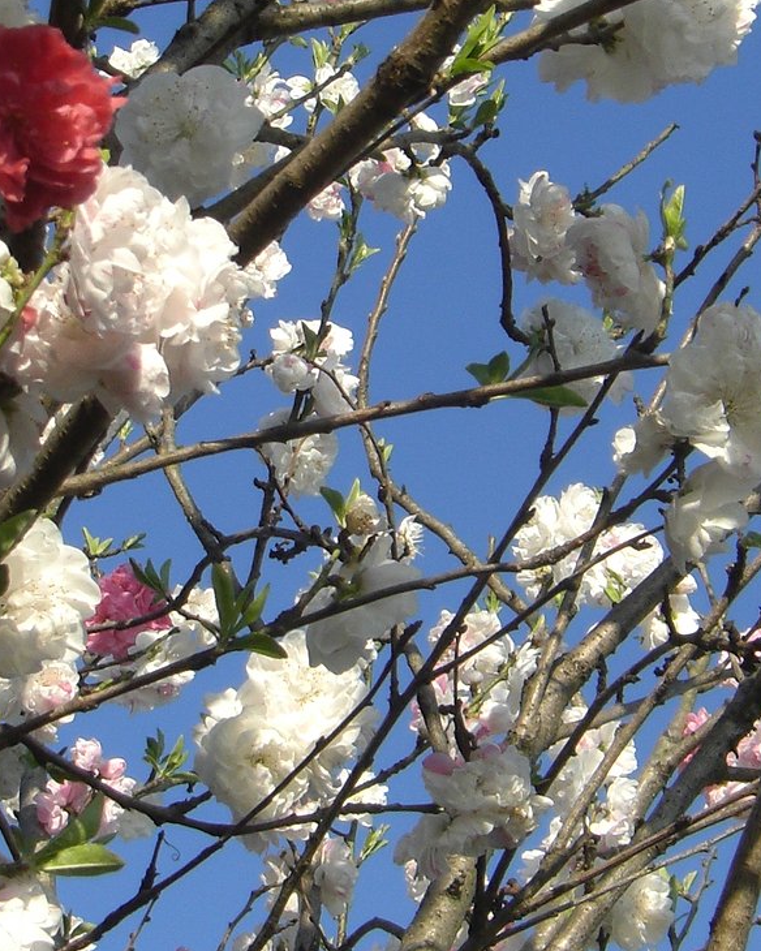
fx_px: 3857
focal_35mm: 137
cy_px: 370
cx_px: 383
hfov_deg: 11.3
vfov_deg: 14.0
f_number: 5
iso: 50
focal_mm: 8.4
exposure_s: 1/200
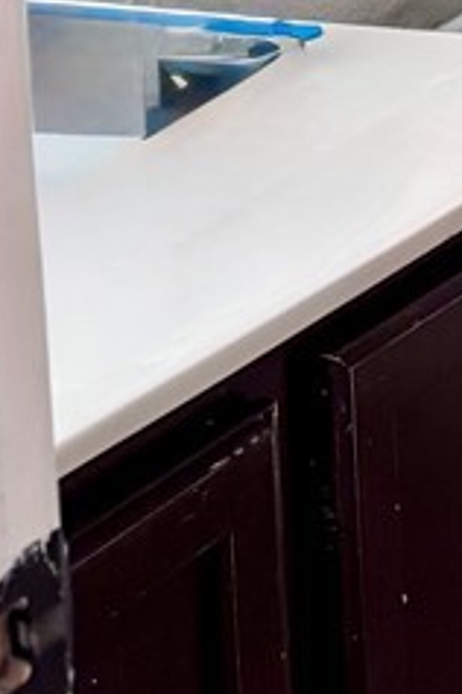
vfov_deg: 17.3
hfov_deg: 11.1
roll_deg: +0.1
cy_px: -296
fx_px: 2079
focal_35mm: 108
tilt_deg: -7.5
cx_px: 1035
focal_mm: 6.76
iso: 320
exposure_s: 1/60
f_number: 1.78
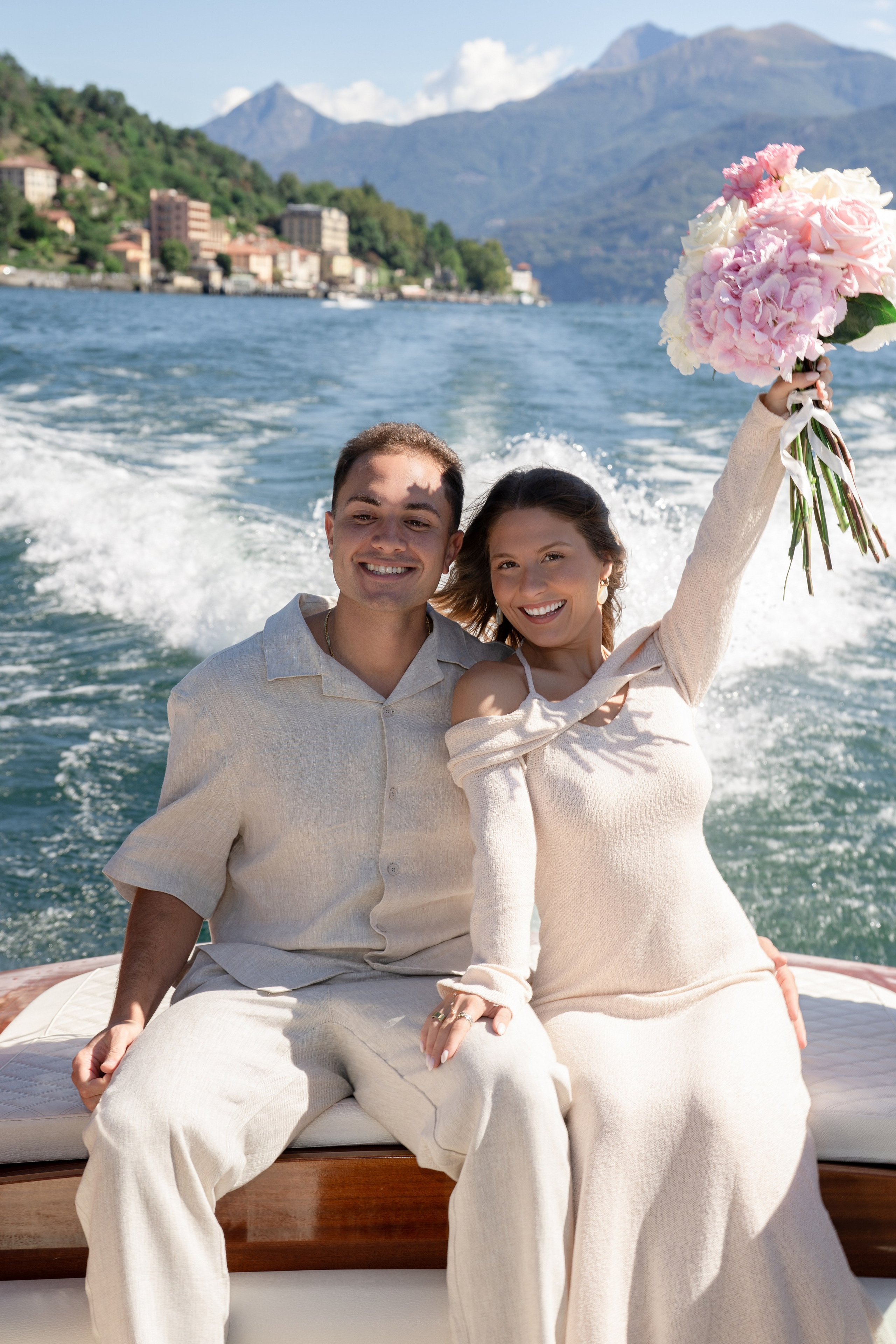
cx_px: 448
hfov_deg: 24.6
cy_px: 672
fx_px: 2053
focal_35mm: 55
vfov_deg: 36.2
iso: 100
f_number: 7.1
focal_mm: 55
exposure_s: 1/250
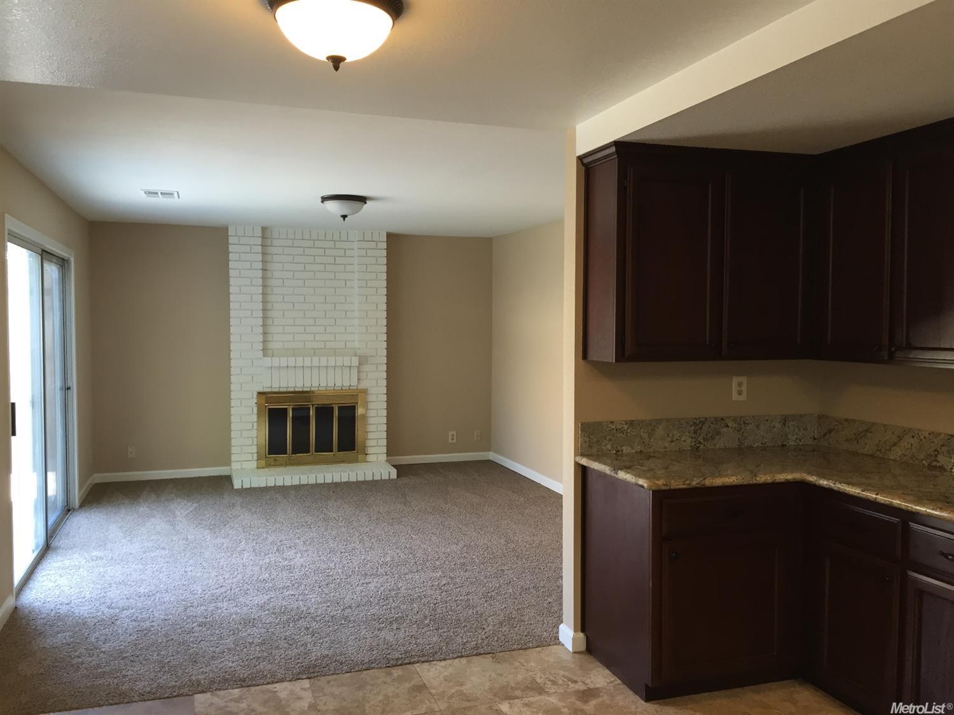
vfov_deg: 48.2
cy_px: 358
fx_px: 799
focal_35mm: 29
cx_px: 477
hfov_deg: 61.7
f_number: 2.2
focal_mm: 4.15
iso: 64
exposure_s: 1/30
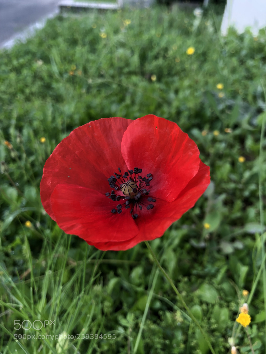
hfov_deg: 49.7
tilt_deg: -31.7
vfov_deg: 63.4
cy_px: 177
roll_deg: -4.1
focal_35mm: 28
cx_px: 133
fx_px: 287
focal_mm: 4
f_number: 1.8
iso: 25
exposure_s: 1/120
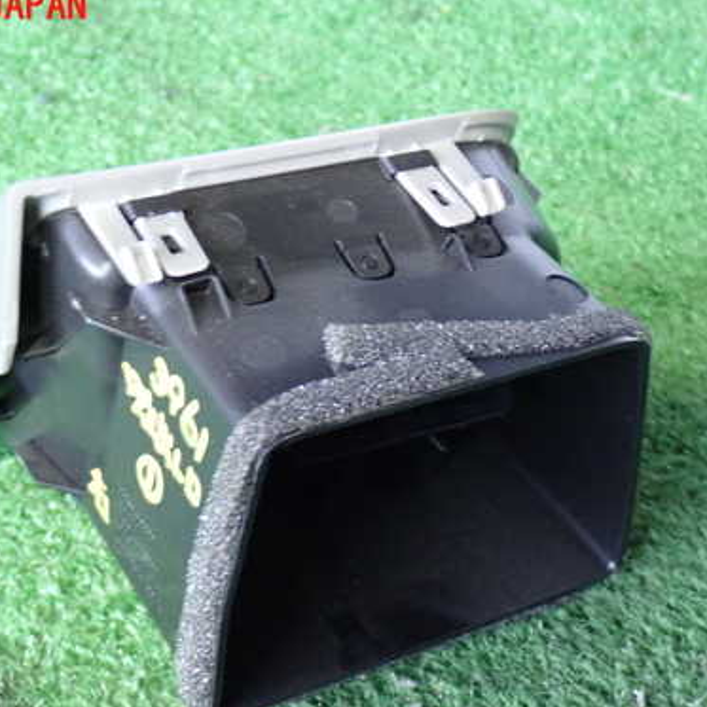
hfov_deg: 24.3
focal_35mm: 71
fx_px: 1641
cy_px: 409
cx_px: 311
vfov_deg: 24.3
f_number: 3.2
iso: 800
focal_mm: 9.01
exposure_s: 1/13
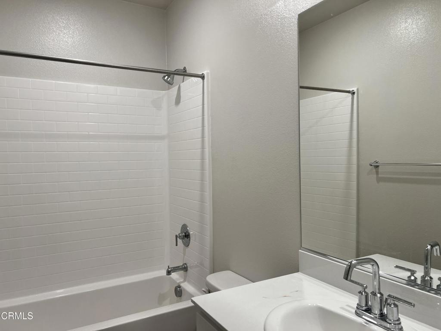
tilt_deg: -1.0
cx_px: 220
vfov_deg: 53.1
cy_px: 166
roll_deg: +0.9
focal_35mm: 26
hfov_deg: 67.3
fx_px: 331
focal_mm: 5.7
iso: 80
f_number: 1.5
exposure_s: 1/120
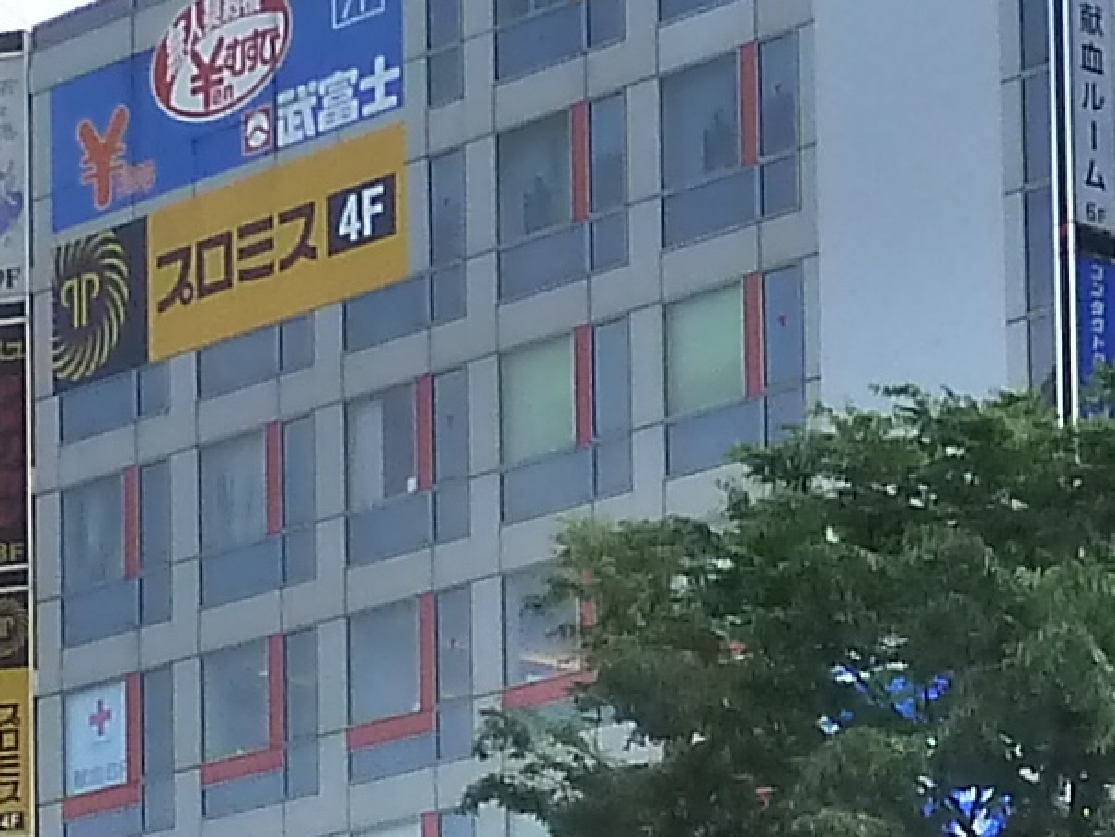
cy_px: 1527
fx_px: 5317
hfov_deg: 11.7
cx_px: 1341
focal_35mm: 165
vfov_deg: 8.6
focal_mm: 4.1
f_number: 4
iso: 200
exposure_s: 1/320
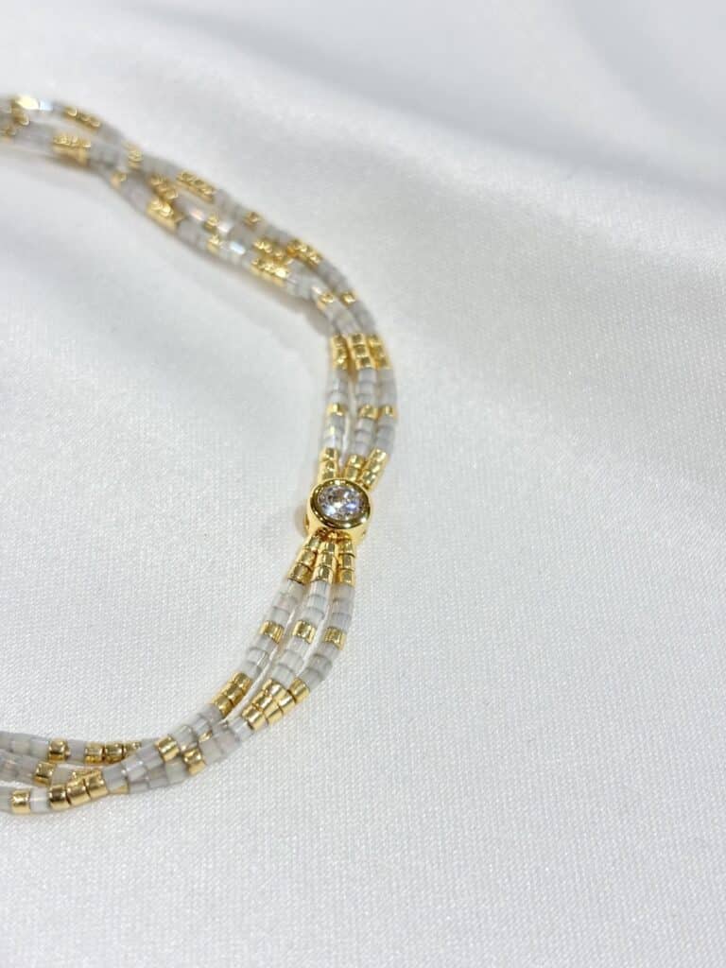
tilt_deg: -41.0
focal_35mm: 52
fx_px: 1454
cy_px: 484
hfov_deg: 28.0
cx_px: 363
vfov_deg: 36.8
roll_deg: +9.0
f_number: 1.6
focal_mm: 5.96
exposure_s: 1/257
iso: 32
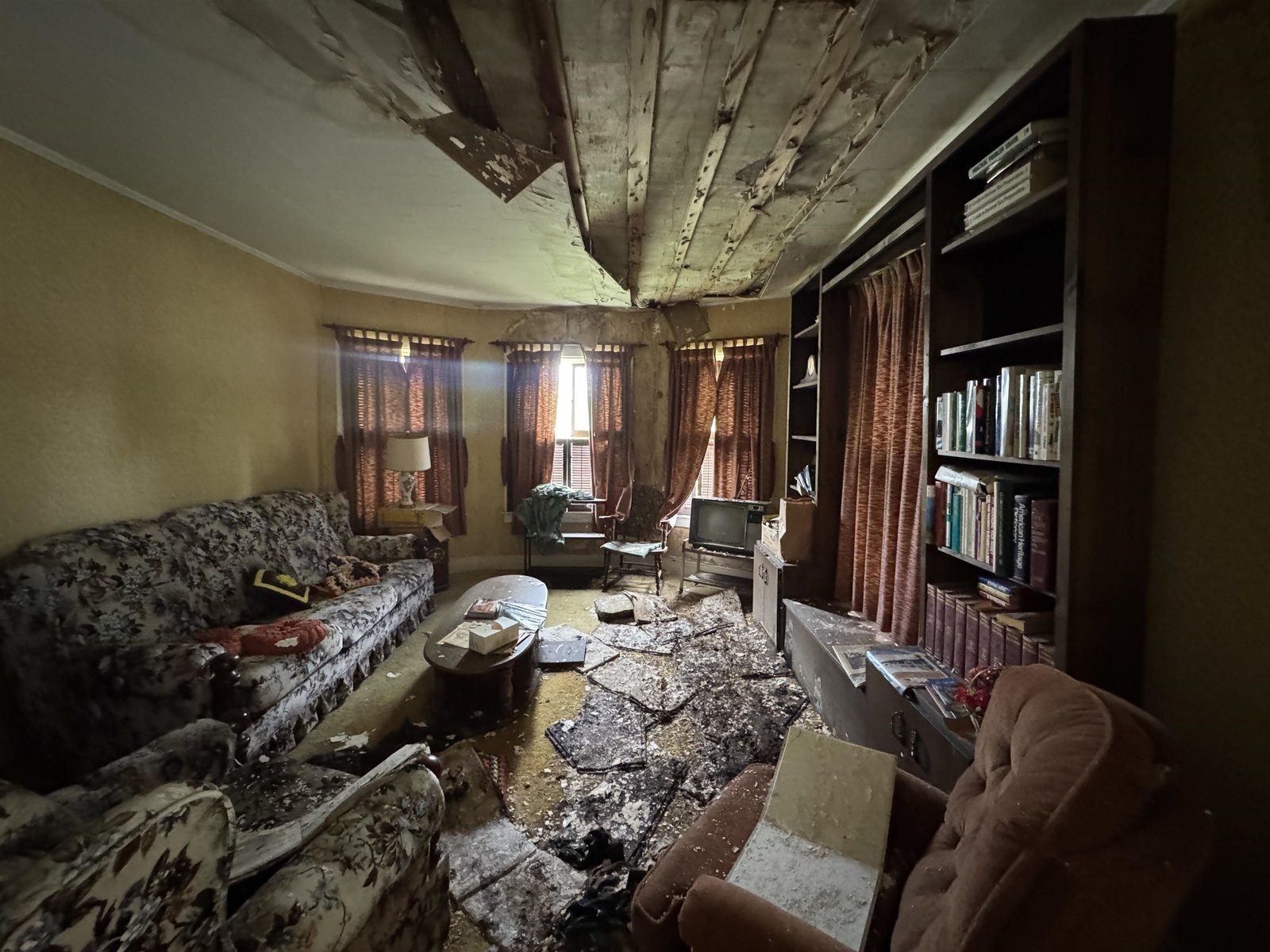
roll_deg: -0.4
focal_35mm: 14
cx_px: 635
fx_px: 514
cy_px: 476
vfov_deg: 85.7
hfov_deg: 102.1
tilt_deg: -5.2
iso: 1250
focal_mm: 2.22
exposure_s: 1/40
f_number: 2.2
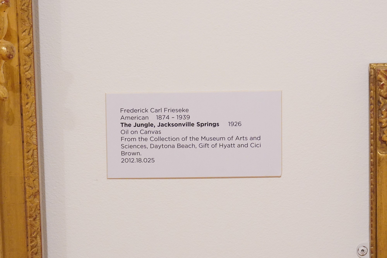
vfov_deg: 22.6
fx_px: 645
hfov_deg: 33.4
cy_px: 129
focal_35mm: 60
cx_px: 194
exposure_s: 1/80
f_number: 9
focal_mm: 60
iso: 10000
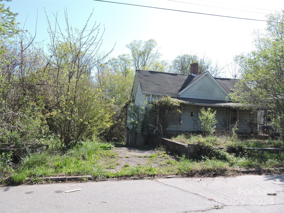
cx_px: 142
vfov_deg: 56.8
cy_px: 106
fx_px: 197
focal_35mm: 24
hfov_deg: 71.6
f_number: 3.3
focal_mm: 4.3
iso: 100
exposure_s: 1/500
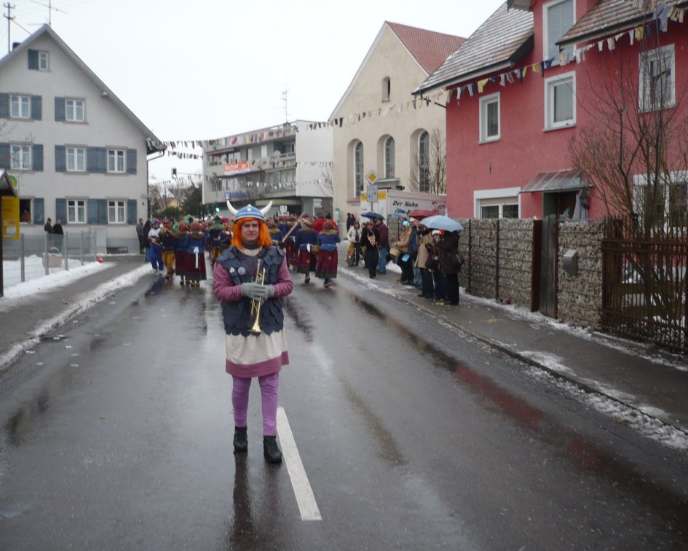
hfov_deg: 49.1
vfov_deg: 40.1
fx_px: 753
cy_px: 278
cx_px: 338
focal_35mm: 37
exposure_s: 1/125
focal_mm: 5.8
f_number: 2.8
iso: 100
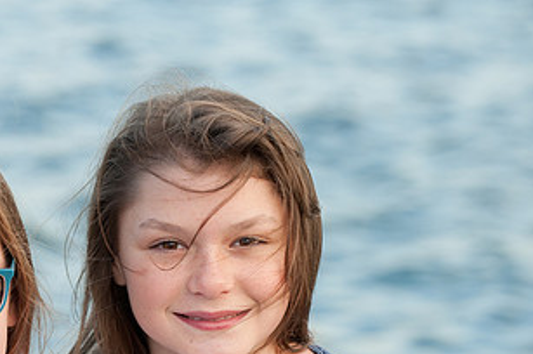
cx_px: 73
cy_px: 333
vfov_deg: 5.8
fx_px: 3490
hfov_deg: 8.7
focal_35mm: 236
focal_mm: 125
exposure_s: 1/200
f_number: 5.6
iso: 500
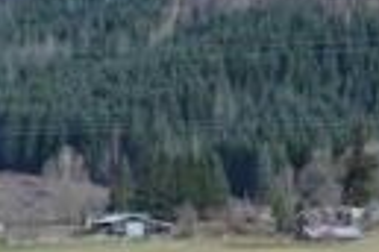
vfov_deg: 5.3
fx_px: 2690
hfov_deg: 7.9
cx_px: 529
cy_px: 344
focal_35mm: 256
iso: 100
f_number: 7.1
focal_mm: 55
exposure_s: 1/200
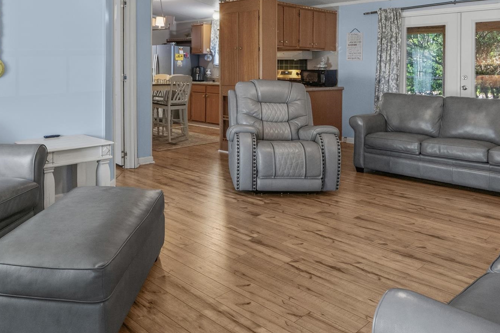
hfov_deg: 61.3
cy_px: 81
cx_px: 195
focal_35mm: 30
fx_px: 417
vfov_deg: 42.2
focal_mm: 16
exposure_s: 1/15
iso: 640
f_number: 8
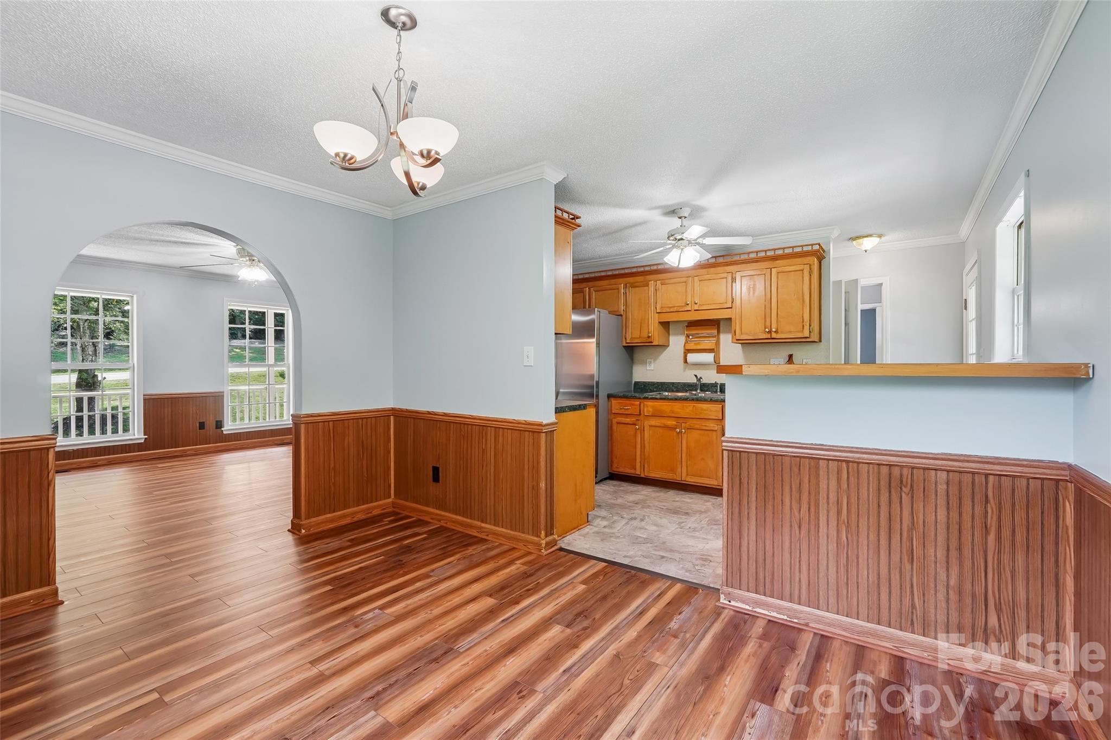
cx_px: 556
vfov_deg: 77.3
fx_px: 463
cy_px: 370
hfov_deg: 100.4
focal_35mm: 15
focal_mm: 10
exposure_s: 1/10
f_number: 8
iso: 400
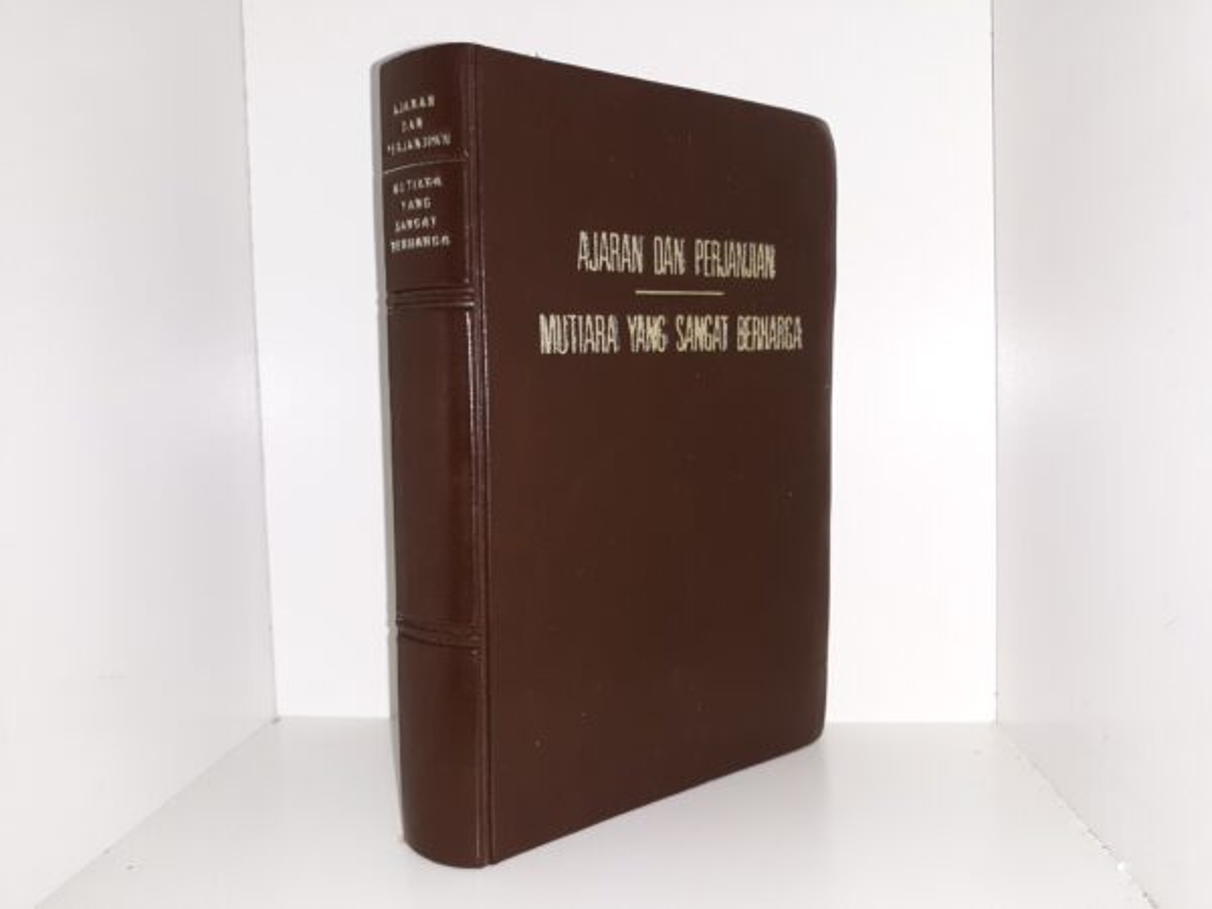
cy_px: 454
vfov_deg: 49.7
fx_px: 980
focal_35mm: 28
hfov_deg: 63.4
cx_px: 606
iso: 50
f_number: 1.7
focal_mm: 3.7
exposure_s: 1/100
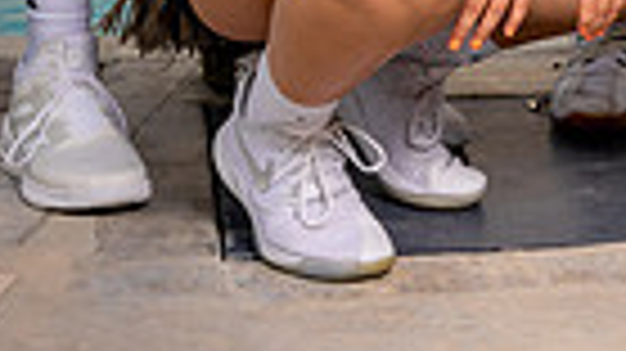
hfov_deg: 17.6
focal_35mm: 119
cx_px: 621
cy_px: -603
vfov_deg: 8.8
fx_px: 1974
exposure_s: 1/200
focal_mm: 35
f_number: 8
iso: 100
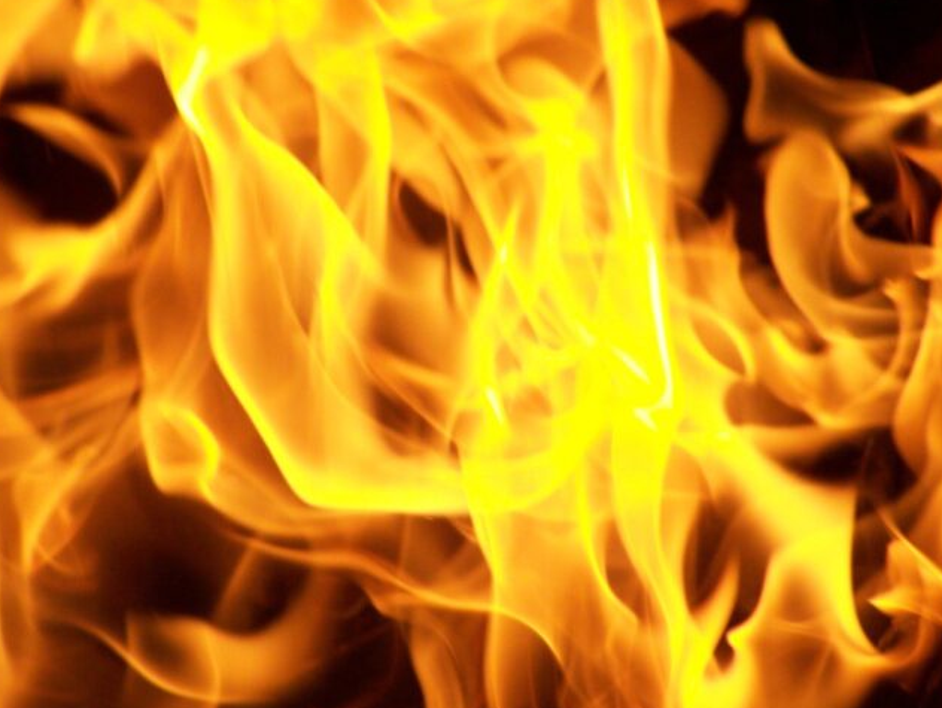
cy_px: 345
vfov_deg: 3.7
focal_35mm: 404
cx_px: 450
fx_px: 11002
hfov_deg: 4.9
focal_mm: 60.8
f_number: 3.6
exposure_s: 1/500
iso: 160
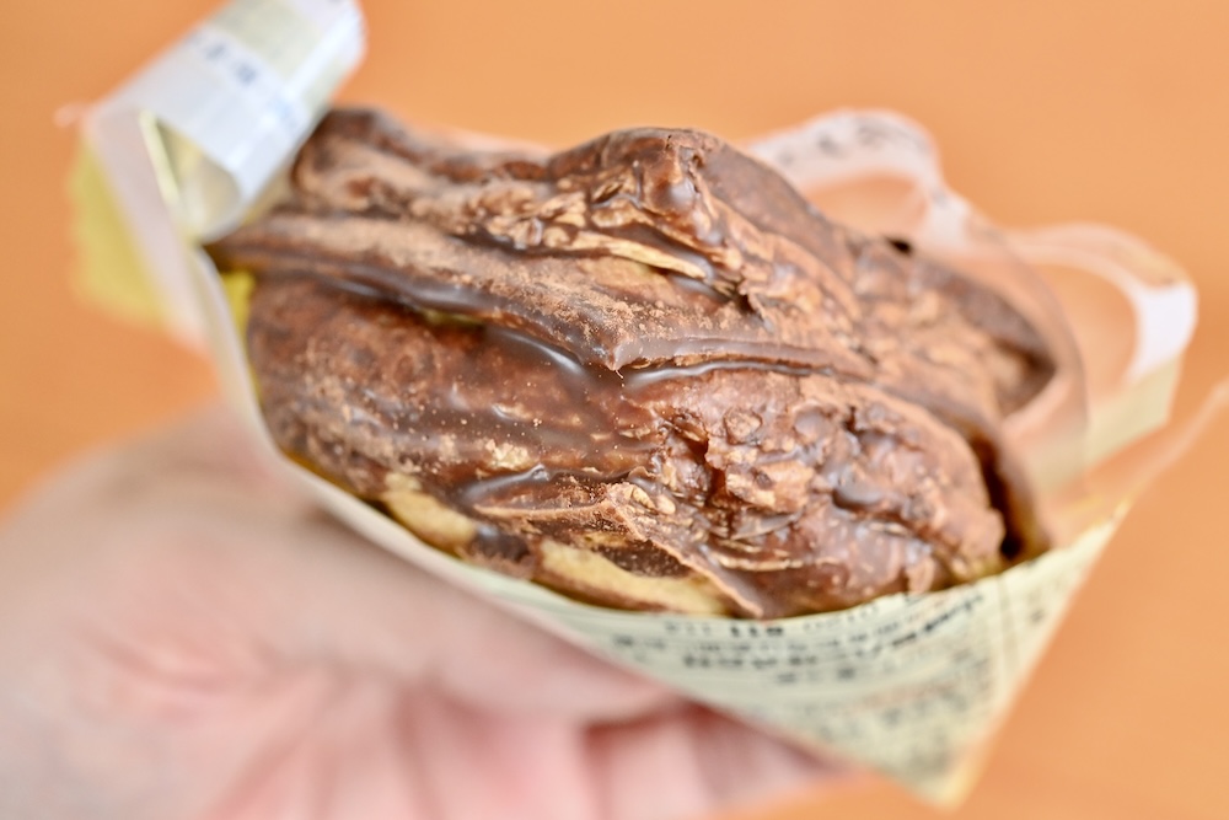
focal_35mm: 60
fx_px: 2048
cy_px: 410
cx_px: 614
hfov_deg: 33.4
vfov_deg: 22.6
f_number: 6.3
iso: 4000
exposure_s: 1/160
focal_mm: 60
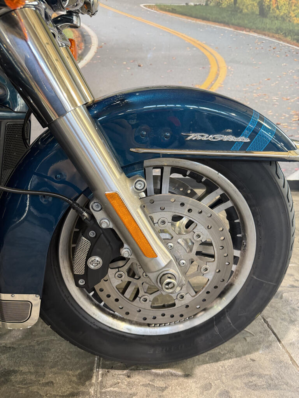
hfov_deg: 56.8
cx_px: 150
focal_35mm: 24
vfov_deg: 71.6
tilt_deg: -17.3
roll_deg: -3.4
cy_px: 199
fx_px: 276
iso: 200
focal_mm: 6.76
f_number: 1.78
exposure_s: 1/60
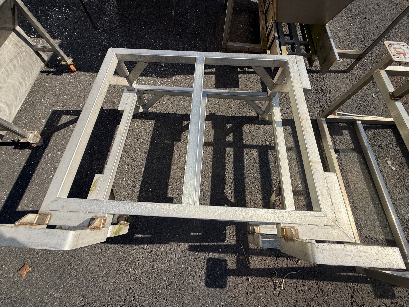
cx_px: 204
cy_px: 154
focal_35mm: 14
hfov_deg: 102.1
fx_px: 165
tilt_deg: -66.8
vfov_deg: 85.7
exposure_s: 1/1901
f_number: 2.2
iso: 64
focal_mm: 2.22
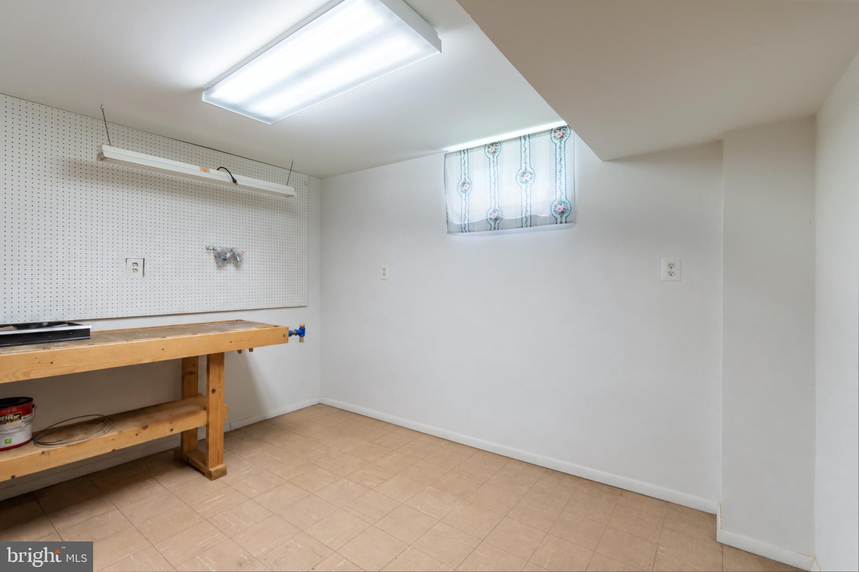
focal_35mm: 15
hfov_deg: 100.4
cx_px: 430
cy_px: 286
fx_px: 358
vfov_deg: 77.3
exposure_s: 1/13
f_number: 8
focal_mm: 10
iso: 500
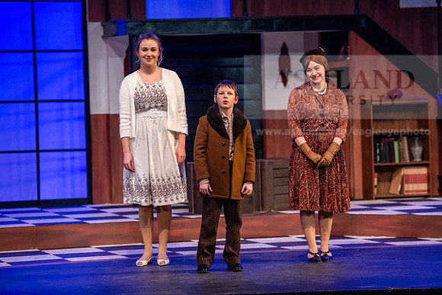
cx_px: 221
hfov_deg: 13.7
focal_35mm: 150
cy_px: 148
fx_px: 1842
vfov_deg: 9.2
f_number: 3.2
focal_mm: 150
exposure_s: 1/200
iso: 2500
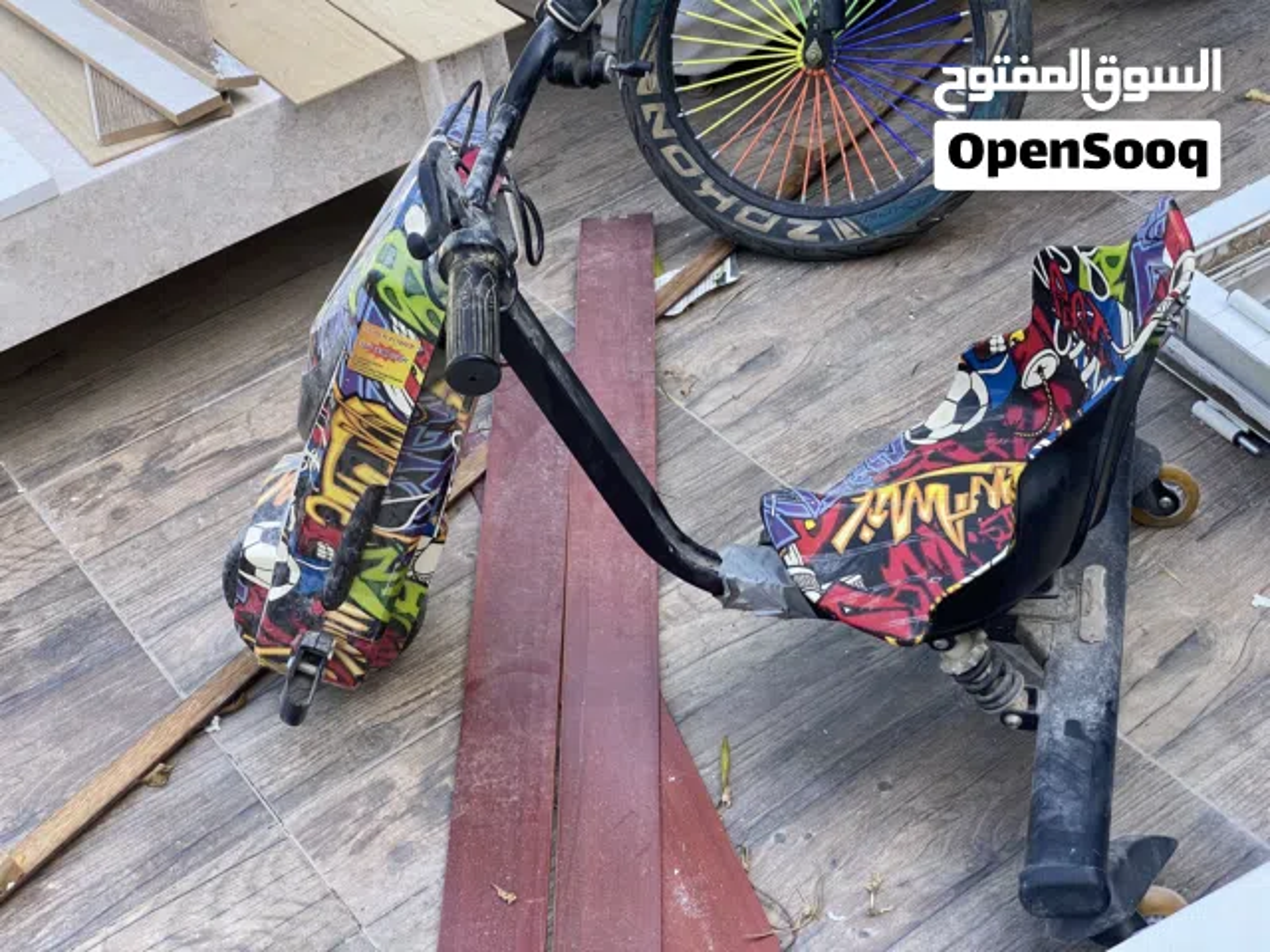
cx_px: 635
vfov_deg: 28.0
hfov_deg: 36.8
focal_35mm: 52
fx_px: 1908
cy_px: 476
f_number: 2
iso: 20
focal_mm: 6
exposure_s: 1/254
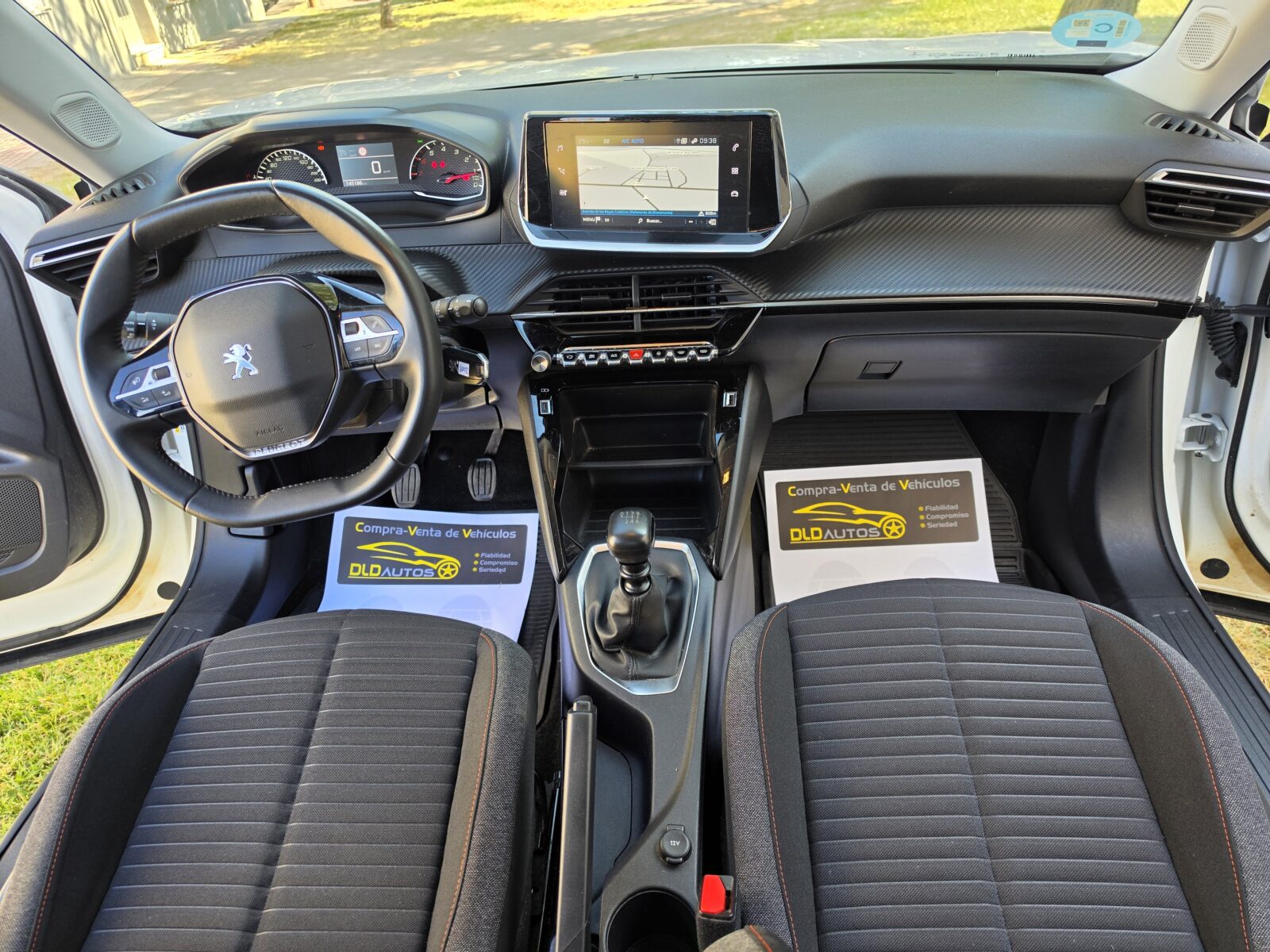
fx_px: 844
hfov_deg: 73.9
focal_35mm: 23
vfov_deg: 58.9
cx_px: 635
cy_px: 476
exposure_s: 1/180
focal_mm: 6.5
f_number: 1.4
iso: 40
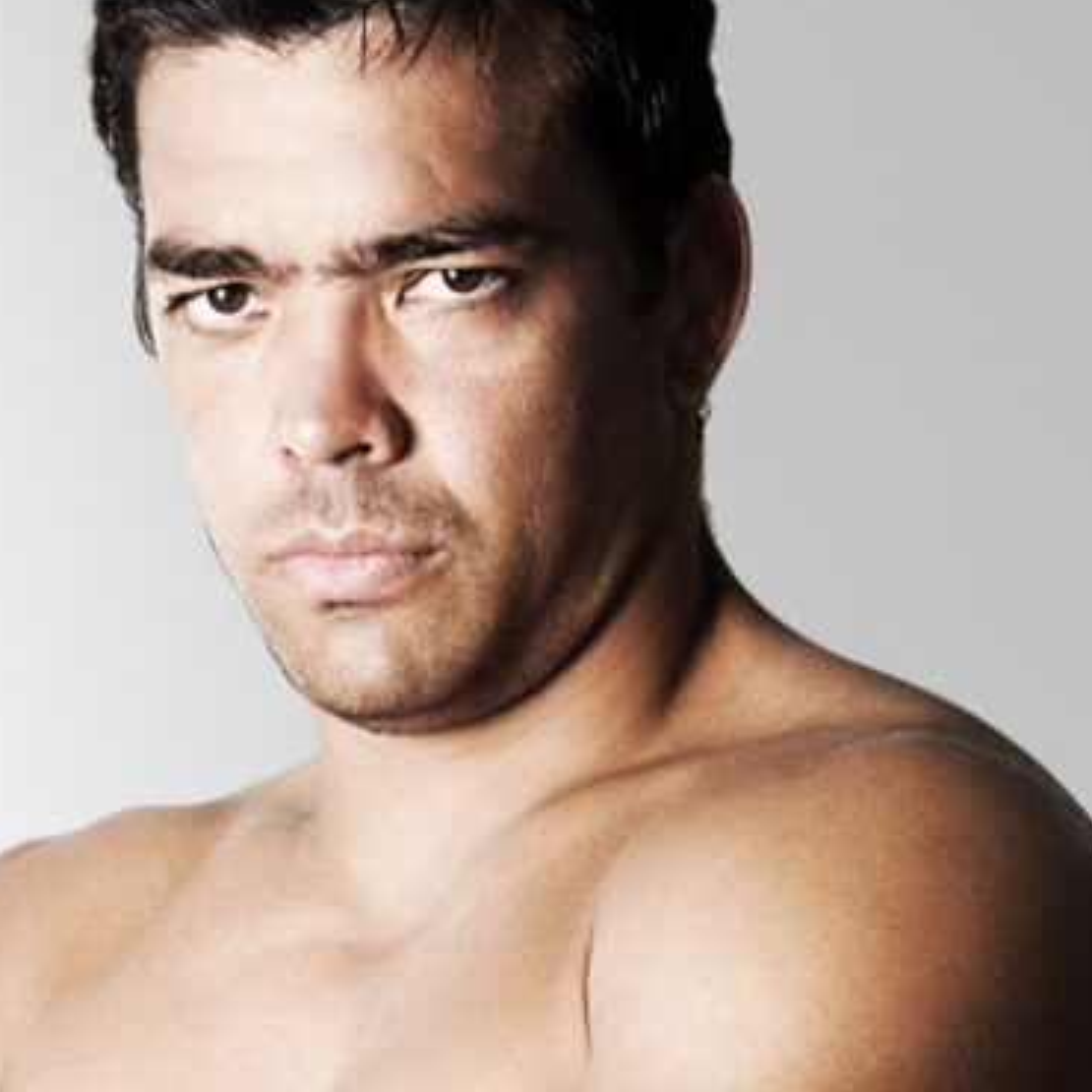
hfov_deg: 8.8
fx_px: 7102
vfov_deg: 8.7
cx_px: 404
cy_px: 1290
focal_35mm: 199
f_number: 9
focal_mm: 50
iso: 200
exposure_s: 1/60
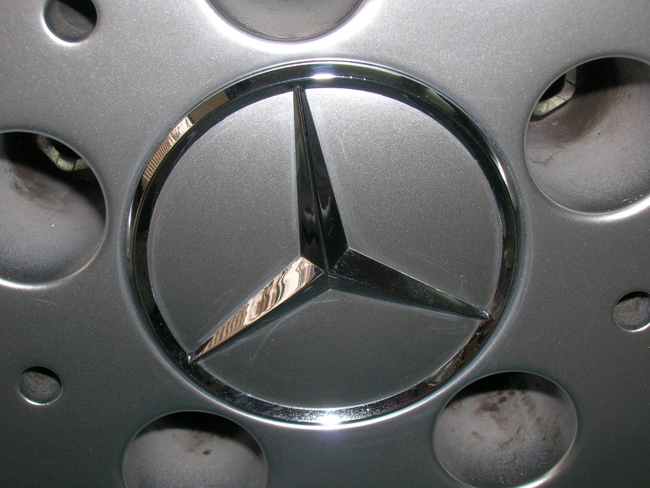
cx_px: 325
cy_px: 244
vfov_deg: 31.5
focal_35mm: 46
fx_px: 864
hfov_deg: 41.2
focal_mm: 7.7
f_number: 5.4
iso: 50
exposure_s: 1/60.1
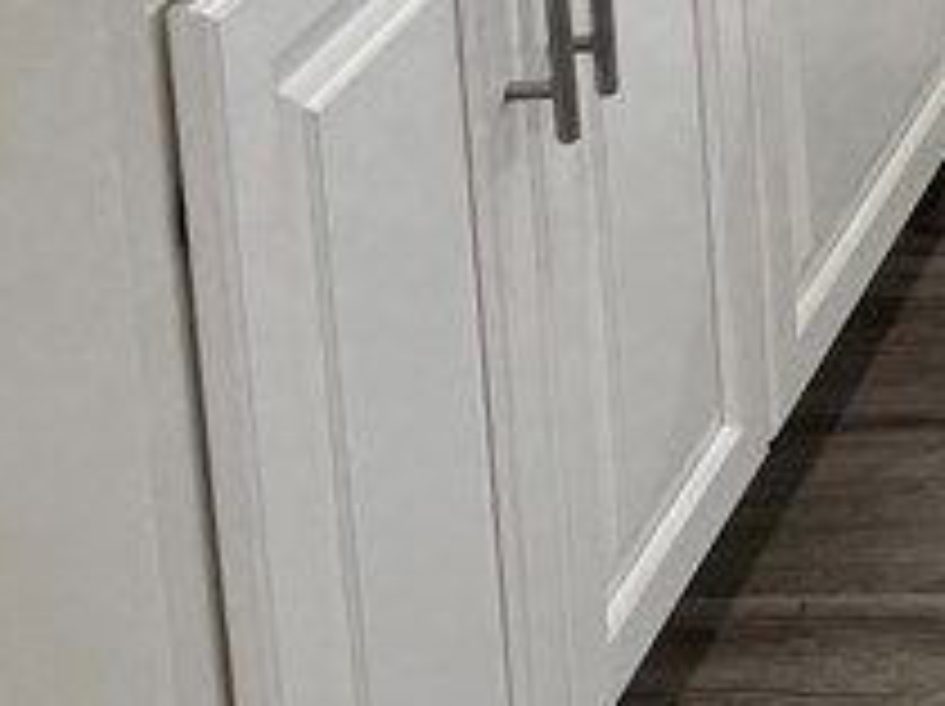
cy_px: -866
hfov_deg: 13.1
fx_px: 3463
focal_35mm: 127
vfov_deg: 10.4
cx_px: 1998
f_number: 1.6
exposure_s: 1/124
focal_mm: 5.1
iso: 32
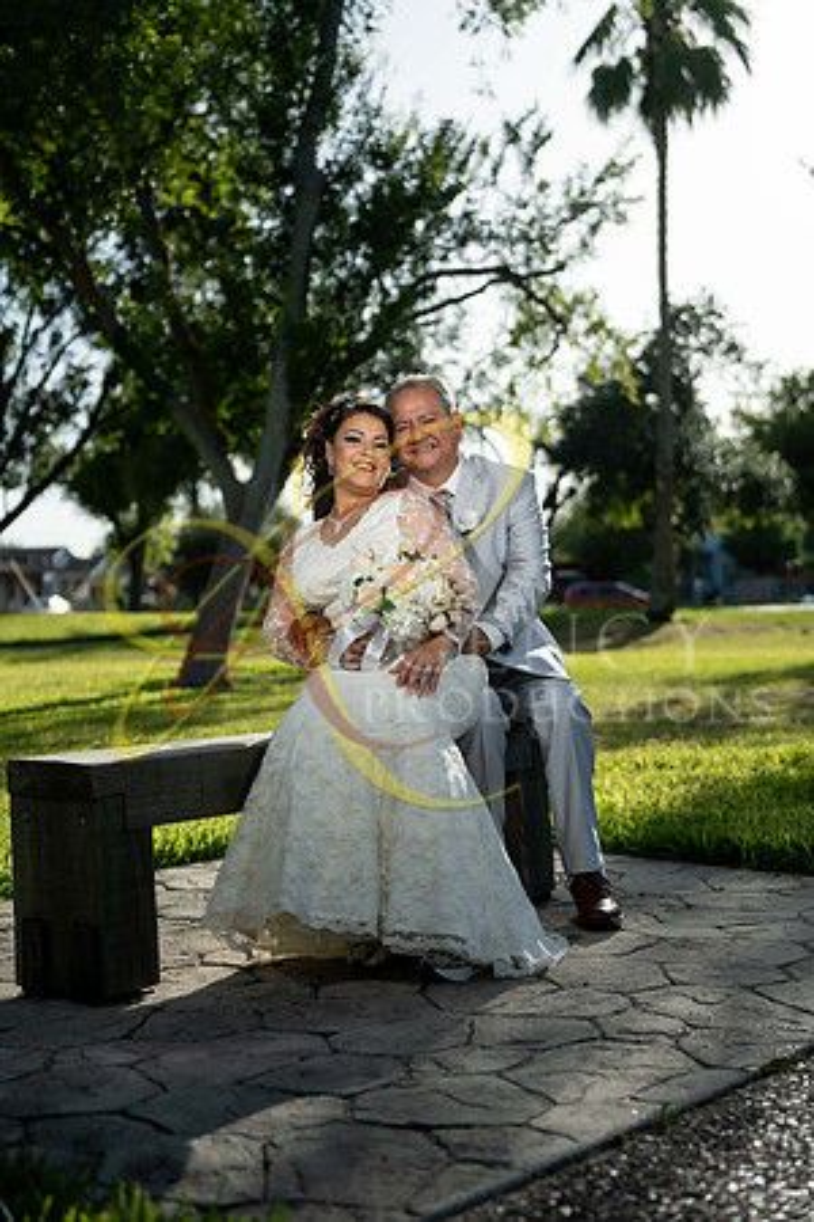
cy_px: 611
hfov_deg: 25.5
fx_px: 1797
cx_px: 407
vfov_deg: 37.5
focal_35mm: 53
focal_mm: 53
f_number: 2.2
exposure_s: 1/3200
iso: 160
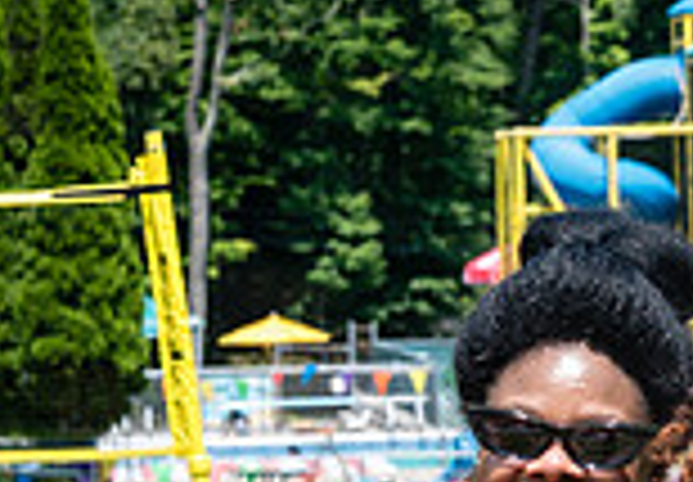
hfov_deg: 9.0
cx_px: 941
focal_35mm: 221
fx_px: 4310
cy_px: 463
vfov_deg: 6.4
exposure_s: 1/1250
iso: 400
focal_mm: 43
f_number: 4.5
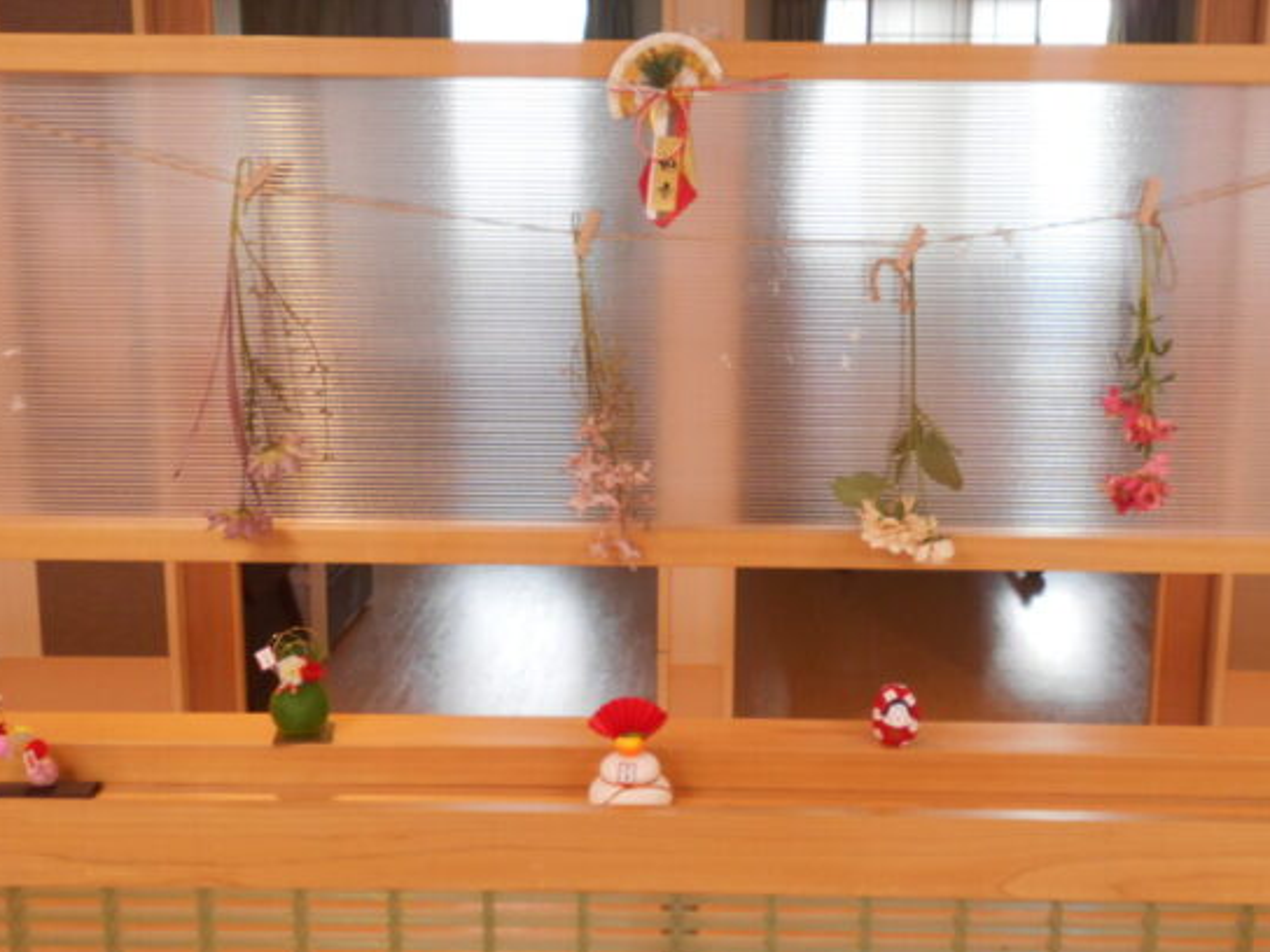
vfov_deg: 33.6
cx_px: 684
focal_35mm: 43
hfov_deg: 43.8
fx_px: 1578
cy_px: 467
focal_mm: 6.7
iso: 200
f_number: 3.9
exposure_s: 1/30
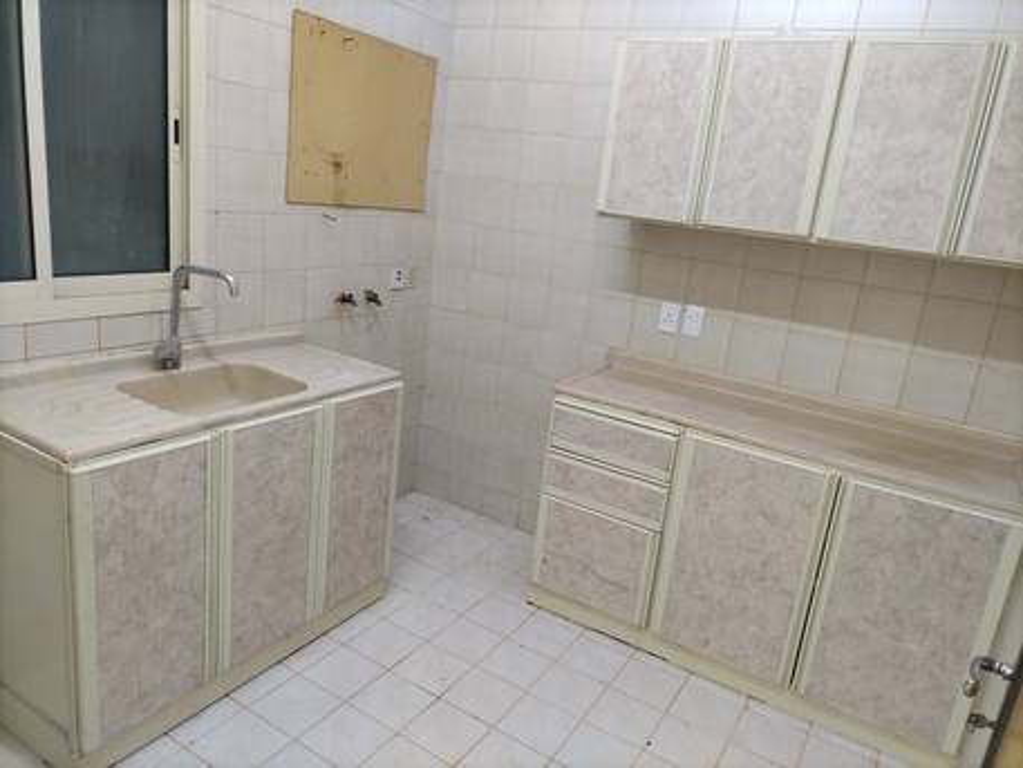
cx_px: 512
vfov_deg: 53.1
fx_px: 769
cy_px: 384
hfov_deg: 67.3
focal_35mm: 26
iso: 531
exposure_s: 1/33.3
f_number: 1.8
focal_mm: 4.7
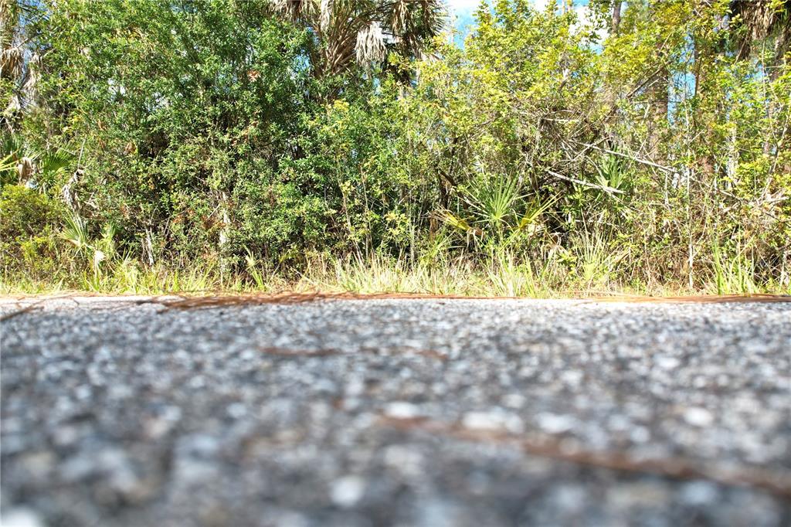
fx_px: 483
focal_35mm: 22
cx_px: 396
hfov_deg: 78.6
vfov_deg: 57.2
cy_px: 264
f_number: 2.8
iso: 100
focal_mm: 8.38
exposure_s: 1/800
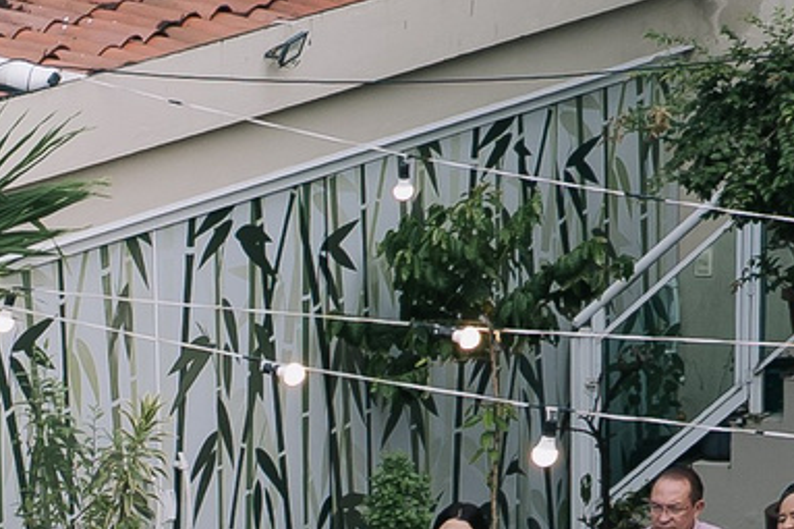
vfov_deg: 6.5
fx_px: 4277
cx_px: -1112
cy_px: 1492
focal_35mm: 194
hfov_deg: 9.4
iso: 320
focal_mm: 24
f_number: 2.8
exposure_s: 1/160
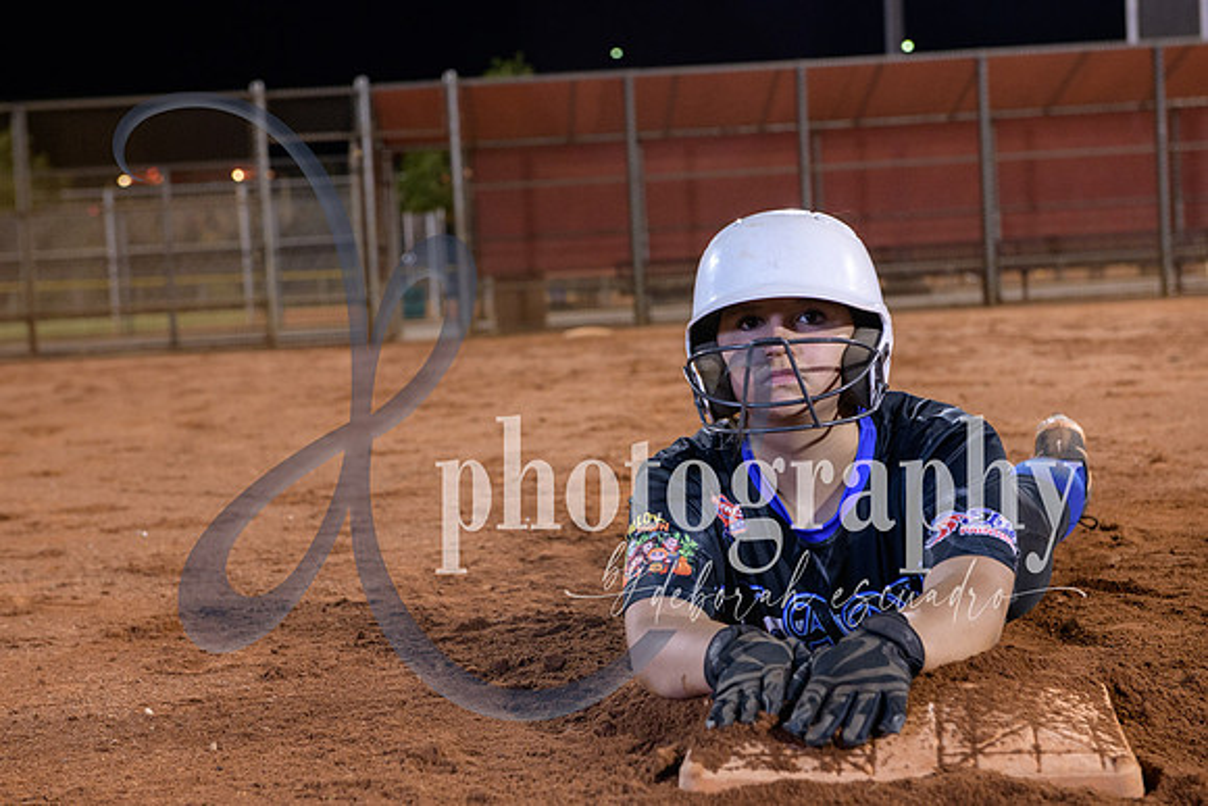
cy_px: 403
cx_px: 593
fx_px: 2425
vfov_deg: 18.9
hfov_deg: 28.0
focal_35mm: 72
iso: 2000
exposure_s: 1/80
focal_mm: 70
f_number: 5
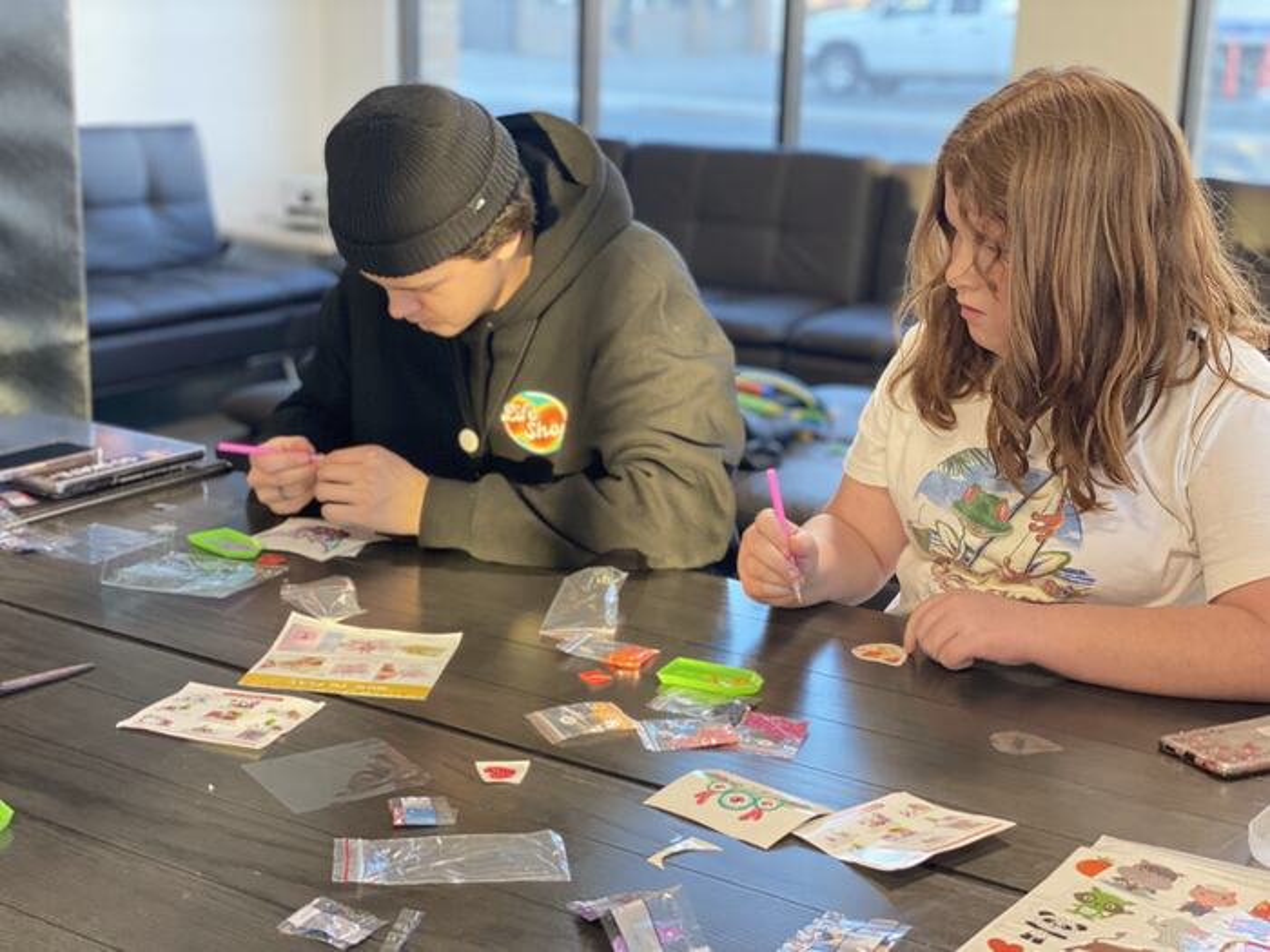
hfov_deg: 36.8
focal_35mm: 52
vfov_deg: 28.0
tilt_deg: -13.7
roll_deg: -2.4
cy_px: 476
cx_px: 635
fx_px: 1908
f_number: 2
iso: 250
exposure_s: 1/121
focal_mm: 6
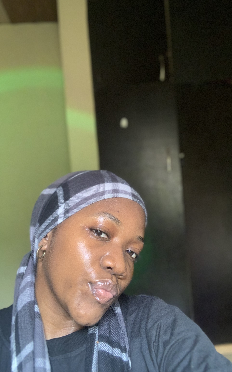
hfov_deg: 37.3
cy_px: 186
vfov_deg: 56.7
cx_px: 109
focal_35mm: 34
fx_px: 344
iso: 320
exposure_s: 1/37
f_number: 2.2
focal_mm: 2.87
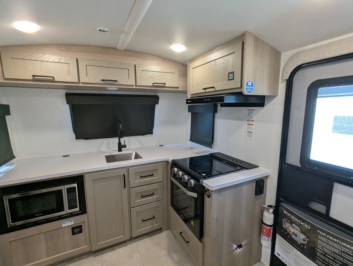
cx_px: 176
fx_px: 163
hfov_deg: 94.4
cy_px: 133
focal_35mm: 16
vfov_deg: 78.2
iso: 274
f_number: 2.2
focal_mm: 2.35
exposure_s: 1/100
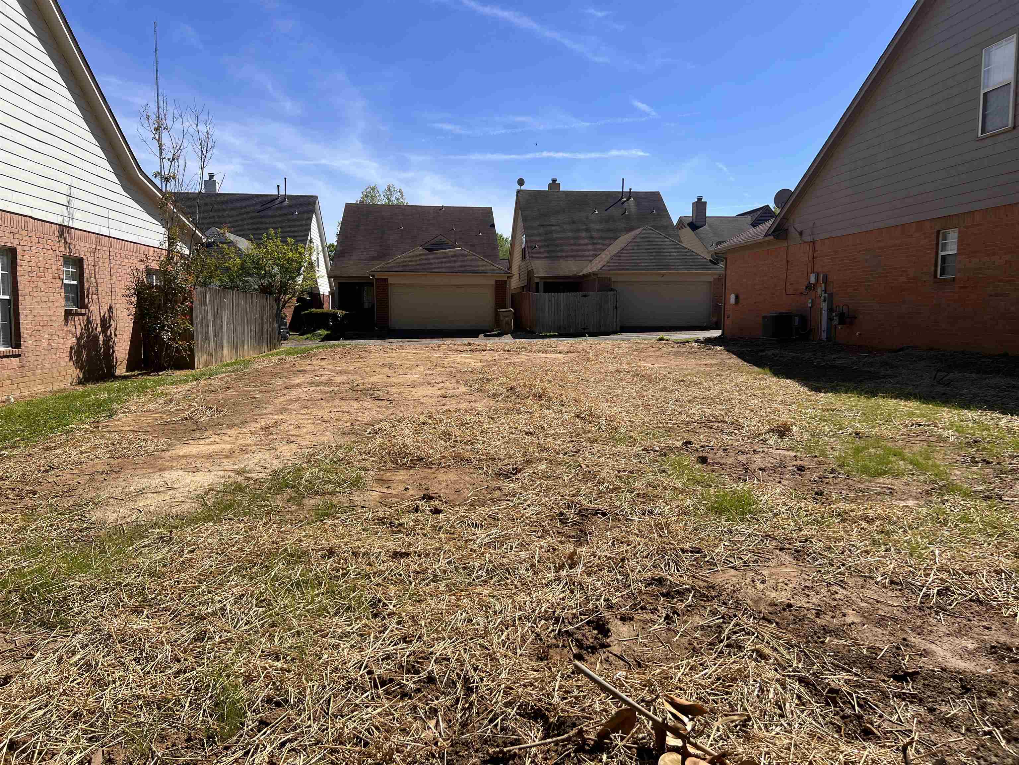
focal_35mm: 26
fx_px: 765
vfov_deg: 53.1
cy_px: 382
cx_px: 510
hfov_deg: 67.3
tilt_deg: -4.1
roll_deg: -0.6
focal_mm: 5.7
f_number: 1.5
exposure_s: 1/4630
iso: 50
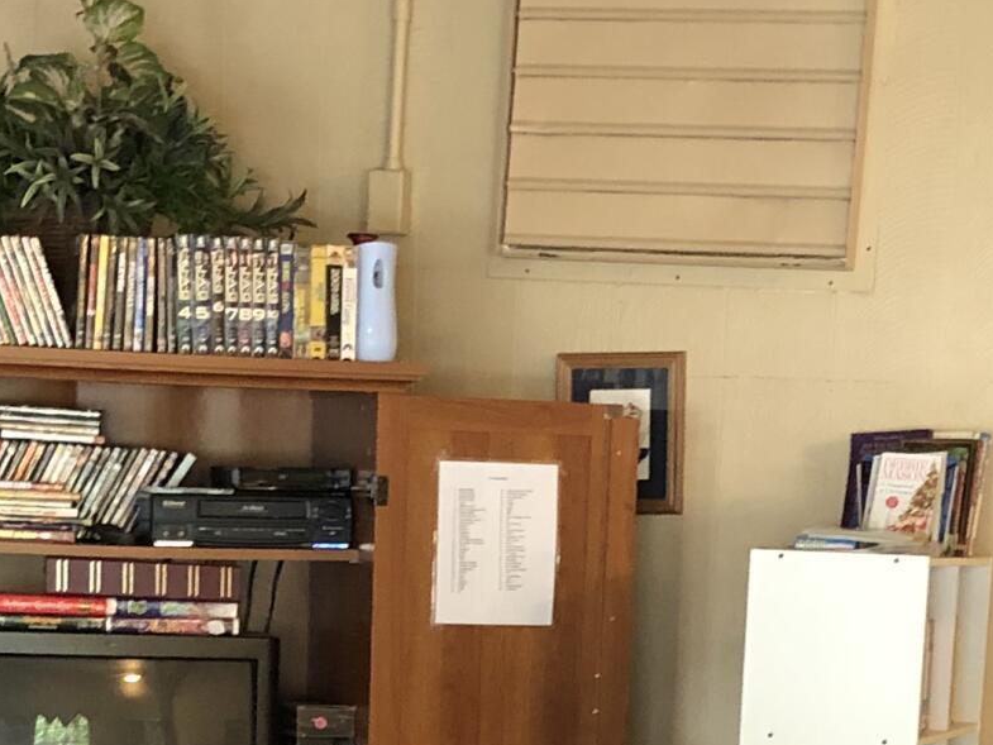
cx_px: 455
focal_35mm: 107
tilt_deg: -8.4
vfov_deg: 13.5
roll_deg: -1.3
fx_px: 3070
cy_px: 892
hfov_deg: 18.4
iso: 100
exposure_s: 1/12
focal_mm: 3.99
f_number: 1.8
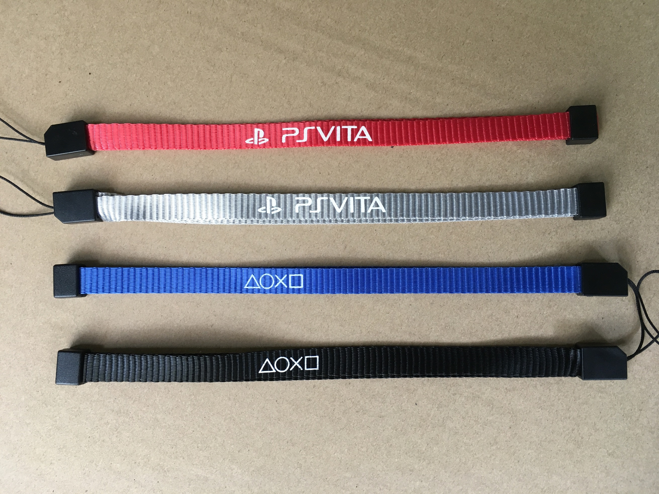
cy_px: 247
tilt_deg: -85.3
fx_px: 552
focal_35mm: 29
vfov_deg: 48.2
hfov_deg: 61.7
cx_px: 330
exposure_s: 1/33
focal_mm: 4.15
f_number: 2.2
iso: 50
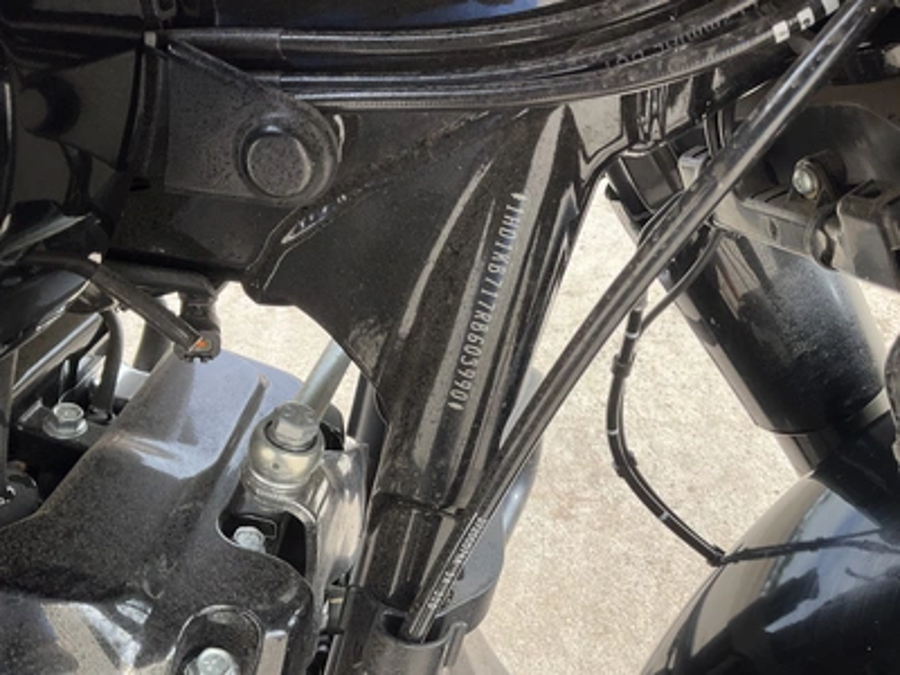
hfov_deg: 61.7
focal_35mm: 29
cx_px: 450
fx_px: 754
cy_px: 338
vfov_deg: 48.2
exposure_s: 1/370
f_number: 1.8
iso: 25
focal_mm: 3
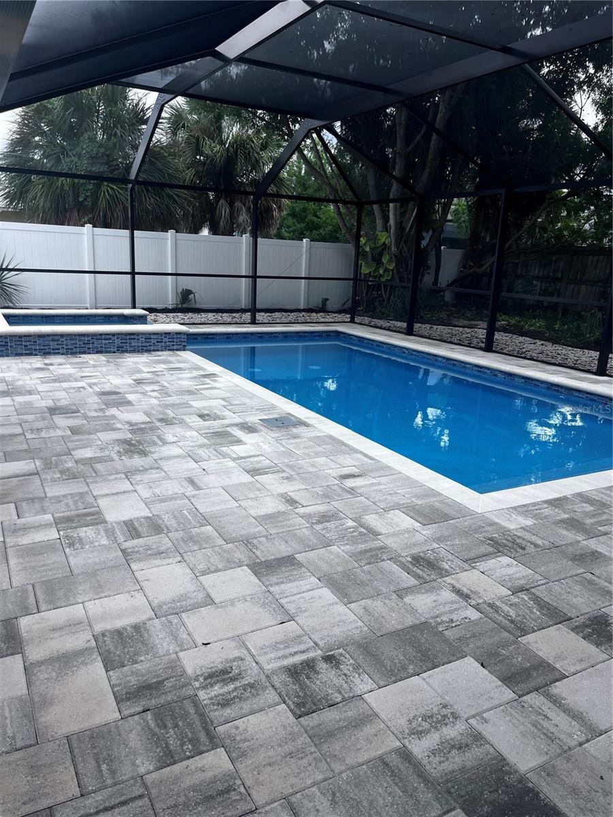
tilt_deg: -13.6
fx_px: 614
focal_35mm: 26
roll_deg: -2.7
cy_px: 408
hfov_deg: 53.1
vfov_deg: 67.3
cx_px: 306
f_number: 1.6
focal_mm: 5.1
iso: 50
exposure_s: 1/858
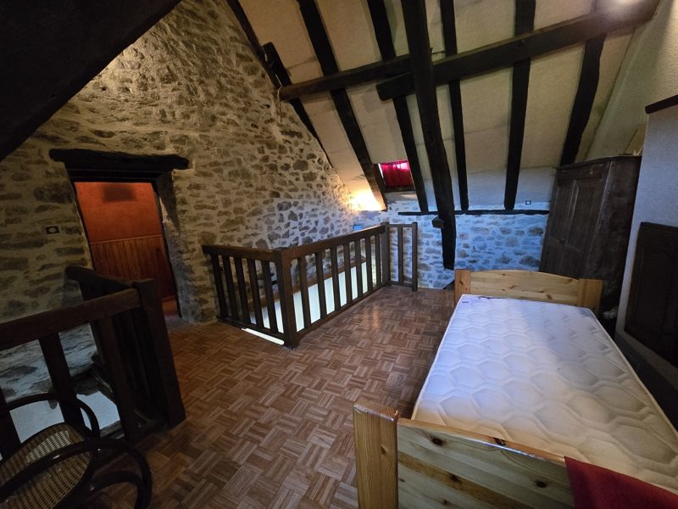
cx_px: 339
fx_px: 255
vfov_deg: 89.9
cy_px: 254
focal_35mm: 13
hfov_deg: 106.2
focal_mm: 2.2
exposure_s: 1/50
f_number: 2.2
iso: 1600
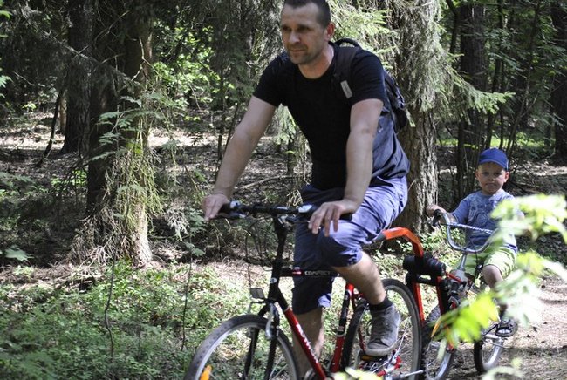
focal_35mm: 82
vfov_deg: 16.6
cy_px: 190
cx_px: 284
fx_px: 1302
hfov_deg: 24.6
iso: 800
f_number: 4
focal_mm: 55
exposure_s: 1/500
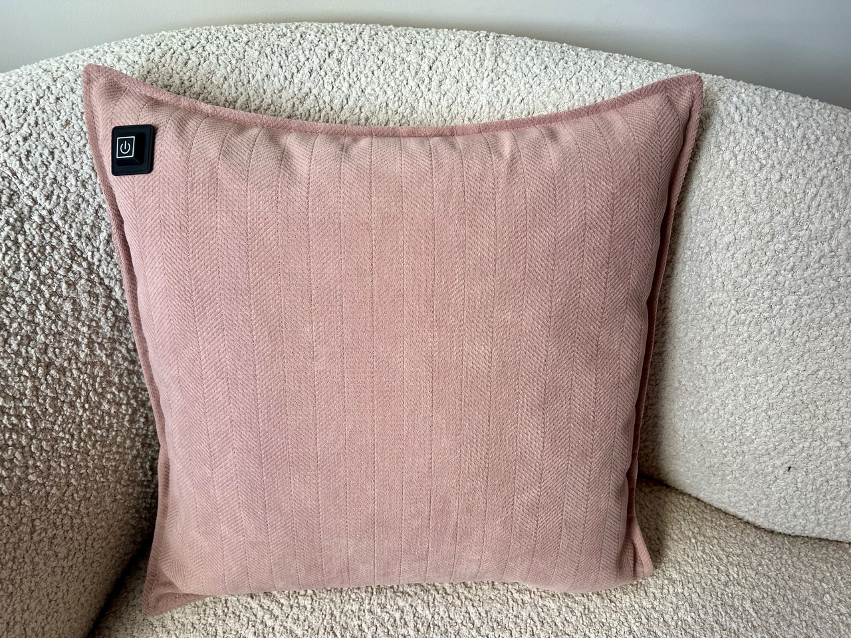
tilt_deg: -54.4
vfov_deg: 53.1
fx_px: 639
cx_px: 426
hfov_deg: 67.3
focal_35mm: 26
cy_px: 319
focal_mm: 5.7
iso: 64
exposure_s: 1/111
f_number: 1.5
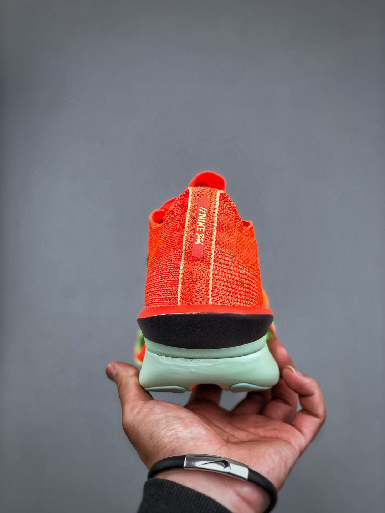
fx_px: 845
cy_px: 256
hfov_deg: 25.7
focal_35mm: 57
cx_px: 192
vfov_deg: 33.8
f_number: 2.8
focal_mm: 6.6
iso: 20
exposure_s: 1/50
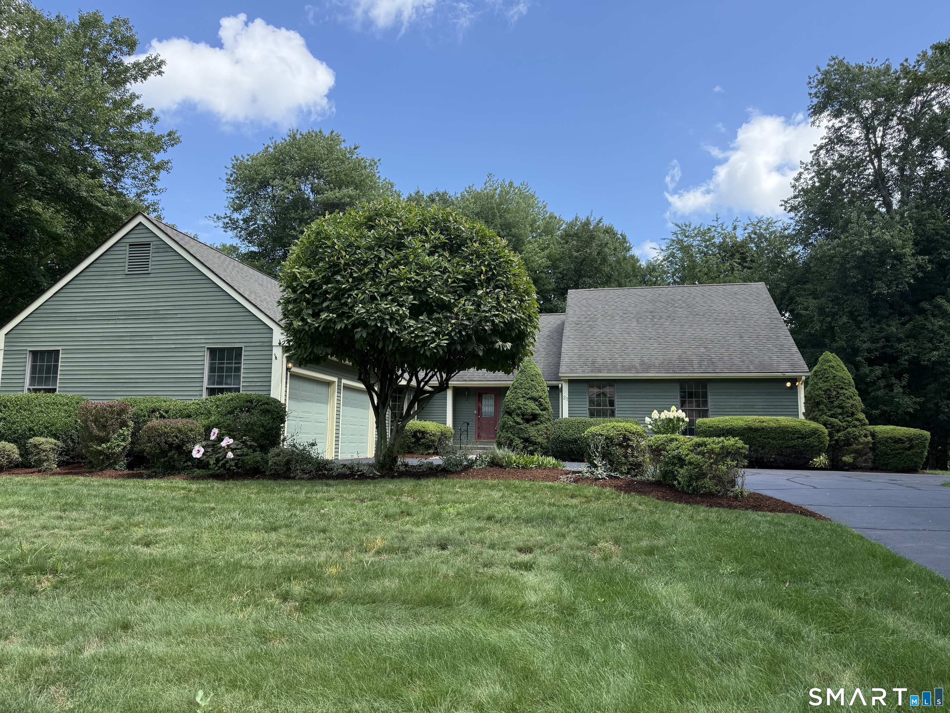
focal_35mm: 24
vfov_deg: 56.8
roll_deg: -1.1
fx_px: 659
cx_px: 475
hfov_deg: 71.6
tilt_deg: +7.6
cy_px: 356
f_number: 1.78
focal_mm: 6.76
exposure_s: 1/2000
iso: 100
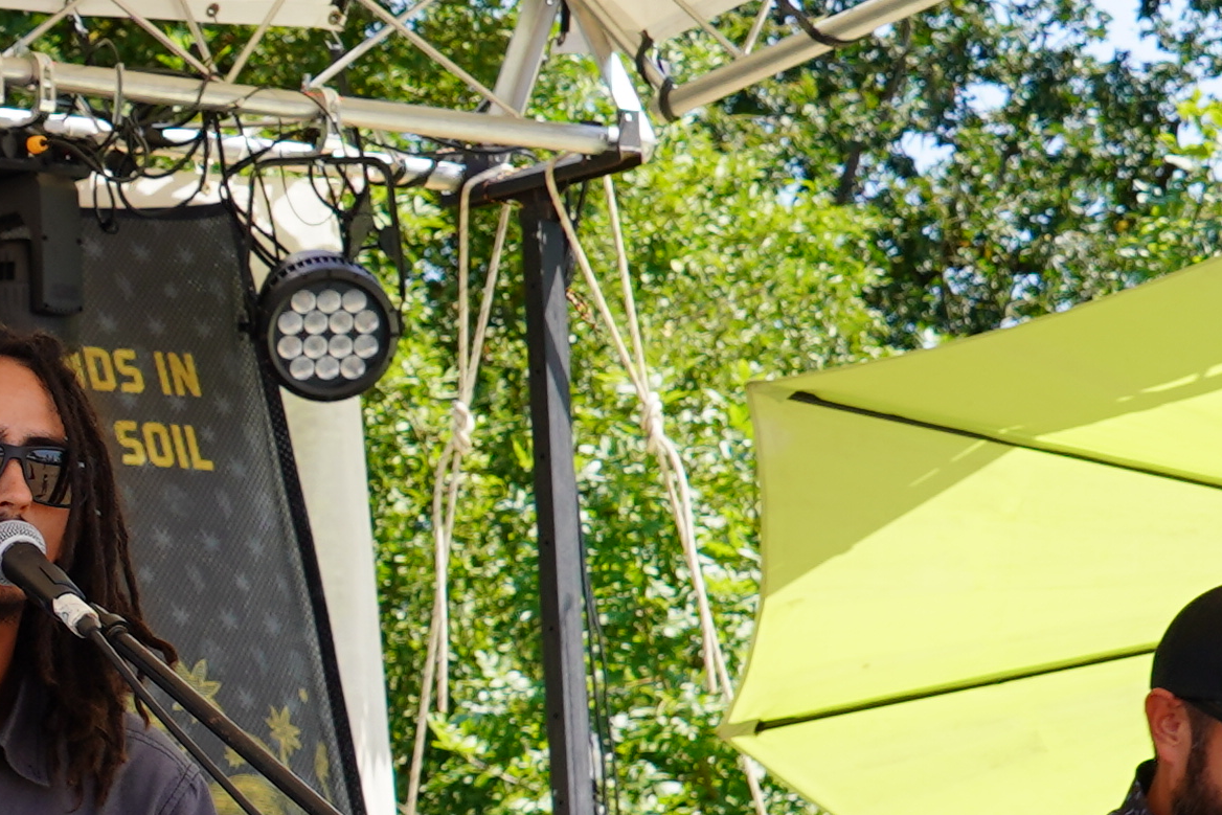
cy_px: 636
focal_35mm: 190
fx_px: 6450
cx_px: -926
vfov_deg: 7.2
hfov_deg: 10.2
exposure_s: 1/100
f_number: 7.1
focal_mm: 37
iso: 100
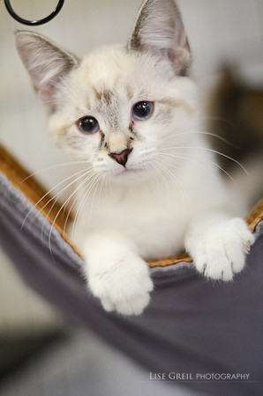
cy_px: 198
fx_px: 826
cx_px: 132
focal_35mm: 75
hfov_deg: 18.1
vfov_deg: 27.0
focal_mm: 50
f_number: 1.6
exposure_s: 1/400
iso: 2000
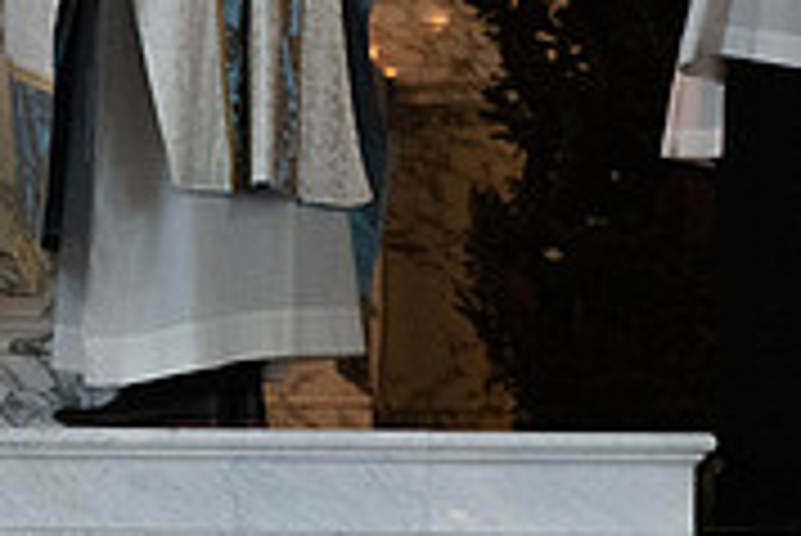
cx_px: -135
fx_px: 5634
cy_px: -300
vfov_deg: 5.4
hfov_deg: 8.1
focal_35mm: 253
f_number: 2.8
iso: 6400
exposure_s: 1/80
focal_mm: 75
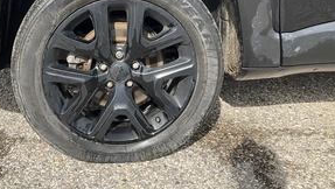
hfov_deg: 45.9
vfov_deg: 26.7
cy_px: 37
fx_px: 391
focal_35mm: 44
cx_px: 123
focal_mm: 3
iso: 25
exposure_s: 1/551
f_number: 1.8
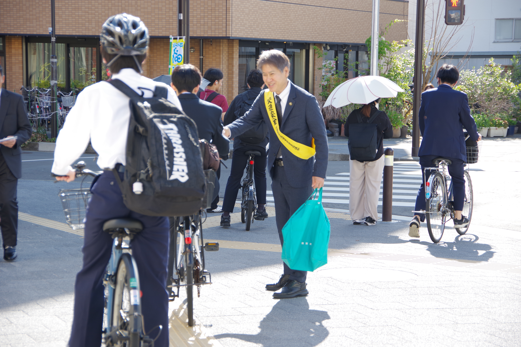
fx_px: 1302
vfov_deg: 15.2
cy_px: 174
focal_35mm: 90
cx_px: 260
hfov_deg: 22.6
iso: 100
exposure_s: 1/125
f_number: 4.5
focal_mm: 60
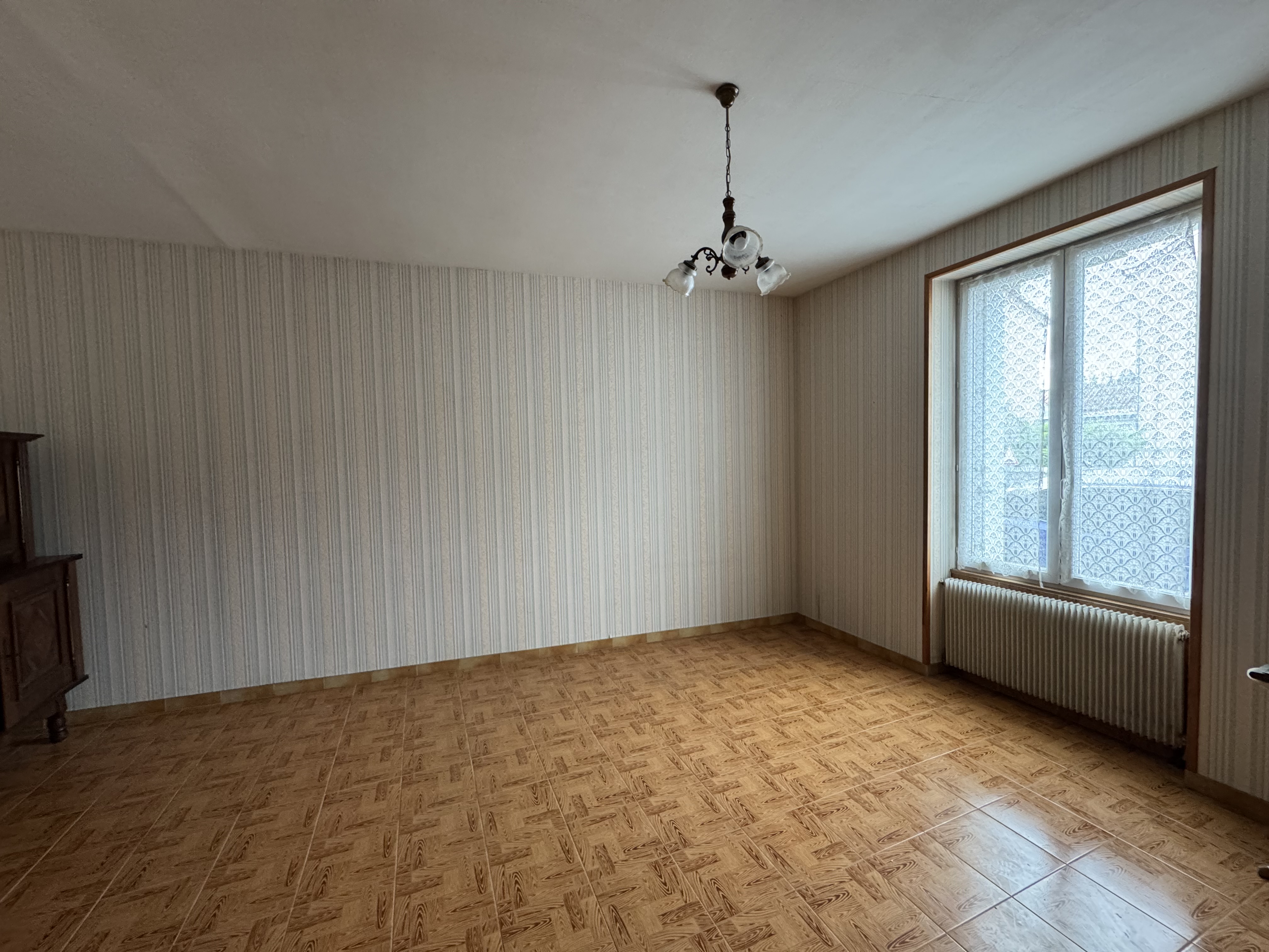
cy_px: 476
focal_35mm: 14
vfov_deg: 85.7
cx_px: 634
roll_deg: +1.3
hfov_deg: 102.1
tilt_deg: -2.1
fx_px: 513
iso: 400
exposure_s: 1/60
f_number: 2.2
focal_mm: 2.22
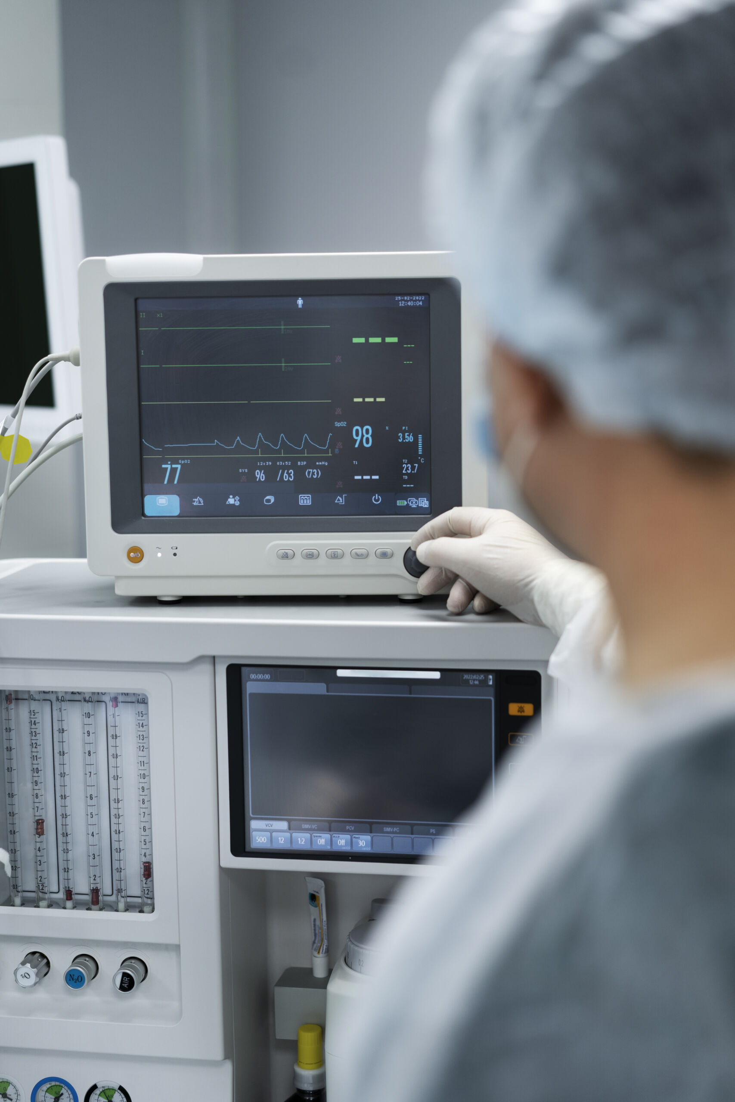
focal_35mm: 55
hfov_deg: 24.6
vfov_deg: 36.2
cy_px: 551
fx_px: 1684
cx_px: 368
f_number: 2.5
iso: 125
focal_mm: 55
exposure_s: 1/160
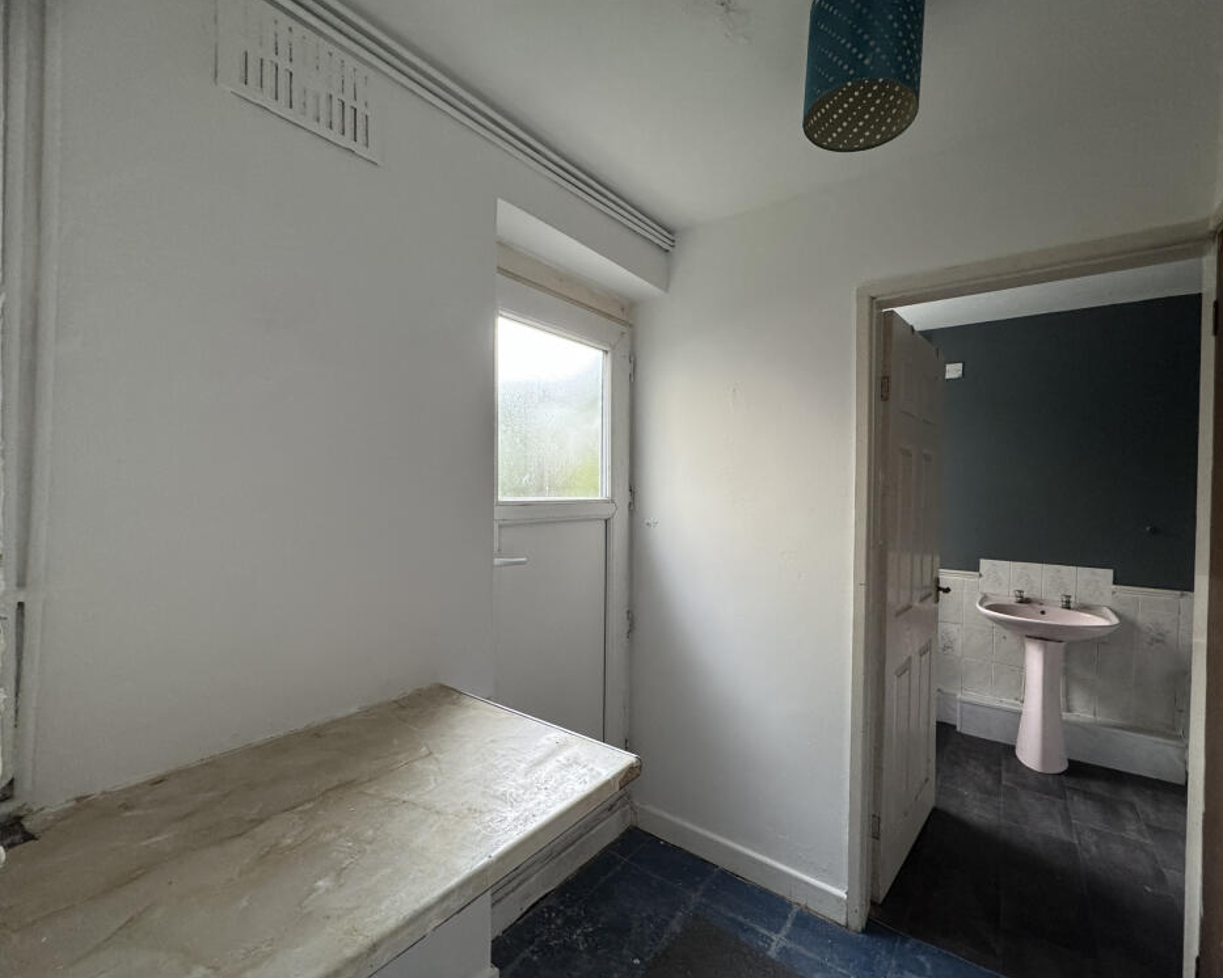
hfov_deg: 96.7
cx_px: 650
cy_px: 497
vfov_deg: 84.0
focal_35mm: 15
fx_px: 543
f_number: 2.2
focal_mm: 2.22
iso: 320
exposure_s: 1/81
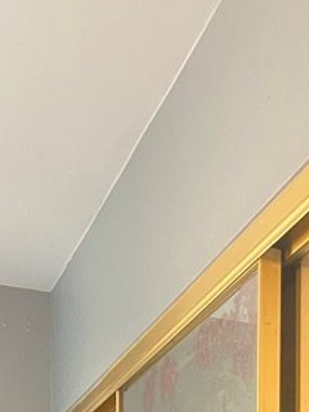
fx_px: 1142
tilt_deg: -3.9
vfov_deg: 16.8
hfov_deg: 14.5
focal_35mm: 96
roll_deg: -1.1
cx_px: 440
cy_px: 753
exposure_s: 1/60
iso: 320
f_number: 1.8
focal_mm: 4.25
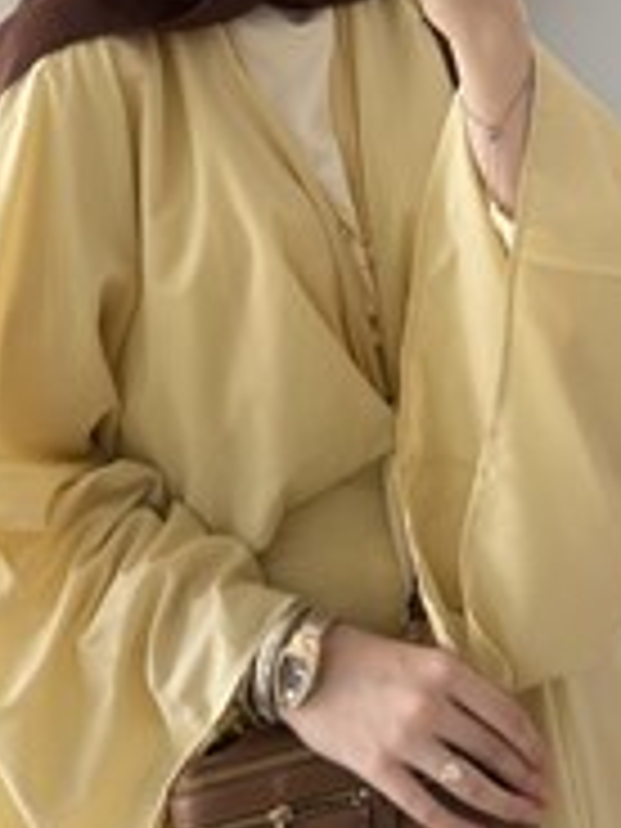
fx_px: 1292
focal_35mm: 54
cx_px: 266
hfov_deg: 27.0
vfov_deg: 34.7
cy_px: 196
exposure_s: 1/121
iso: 160
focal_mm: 6.76
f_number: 1.78
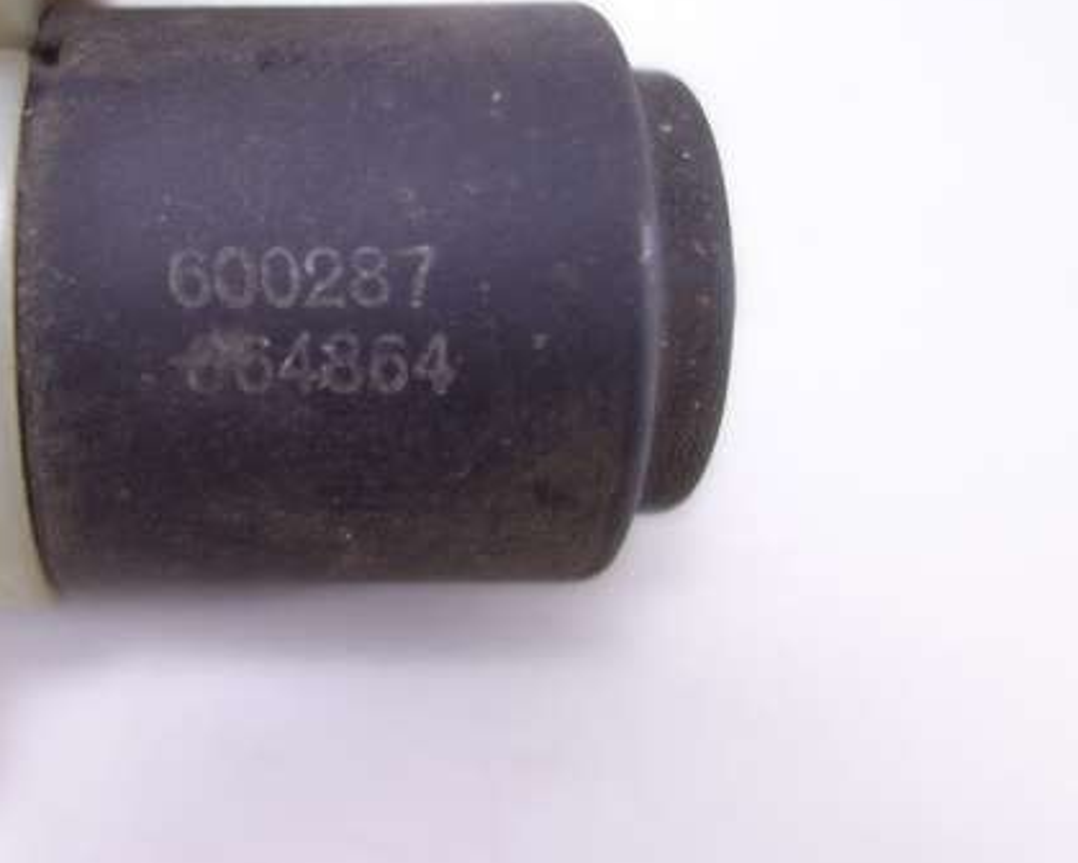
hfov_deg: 37.5
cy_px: 308
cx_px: 223
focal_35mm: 48
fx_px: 1531
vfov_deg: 31.3
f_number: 1.8
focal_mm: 10.4
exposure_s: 1/80
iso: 125
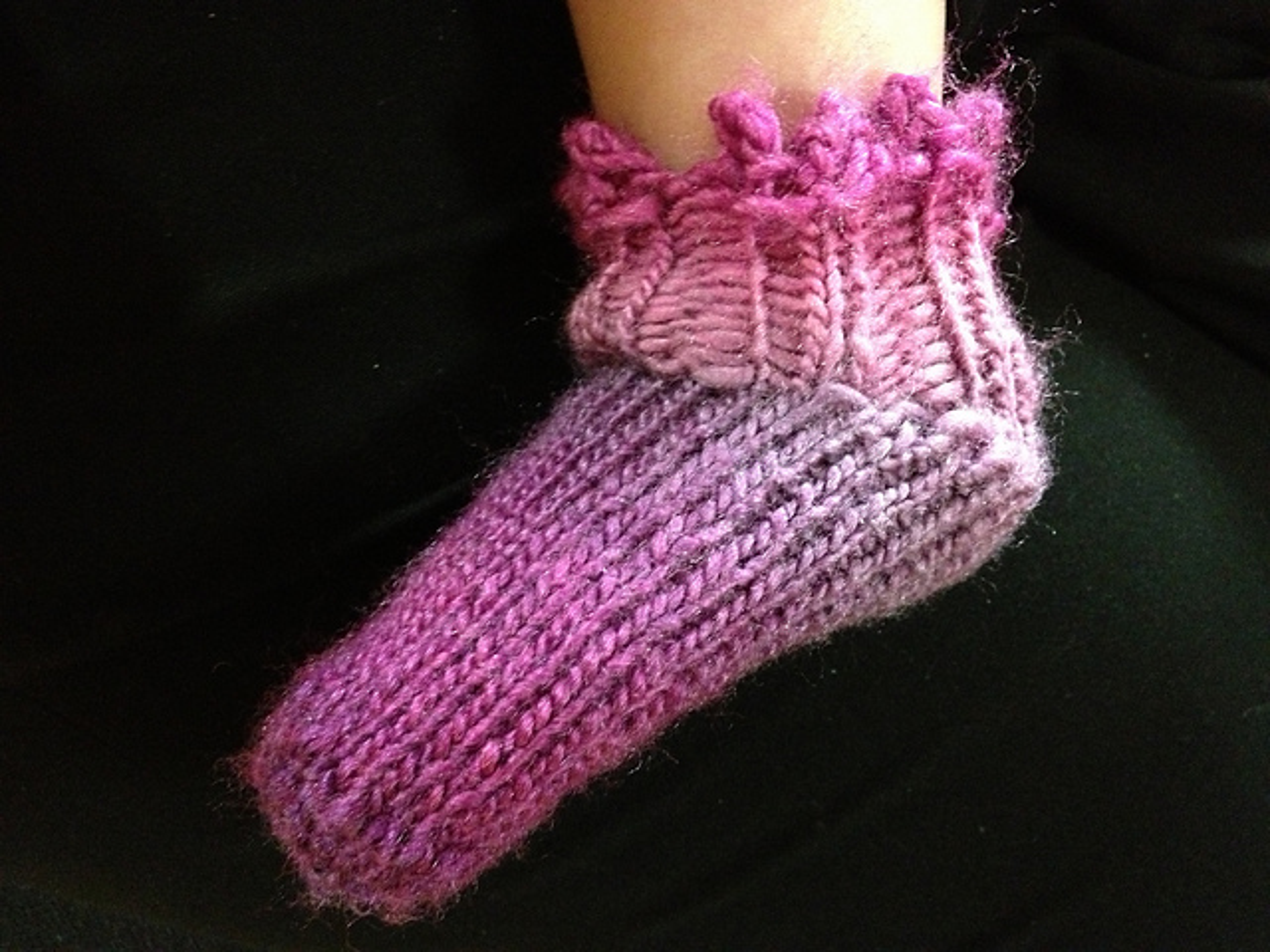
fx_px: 1284
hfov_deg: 52.6
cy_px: 476
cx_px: 635
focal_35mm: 35
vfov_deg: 40.7
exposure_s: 1/15
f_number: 2.4
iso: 800
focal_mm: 4.28
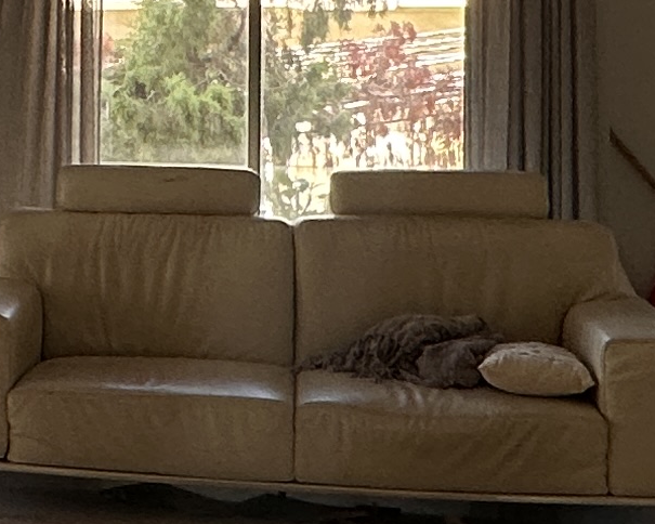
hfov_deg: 19.3
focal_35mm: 91
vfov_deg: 16.7
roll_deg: +0.2
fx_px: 1764
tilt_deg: +2.2
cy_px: 87
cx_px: -215
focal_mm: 2.22
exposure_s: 1/99
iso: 80
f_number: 2.2
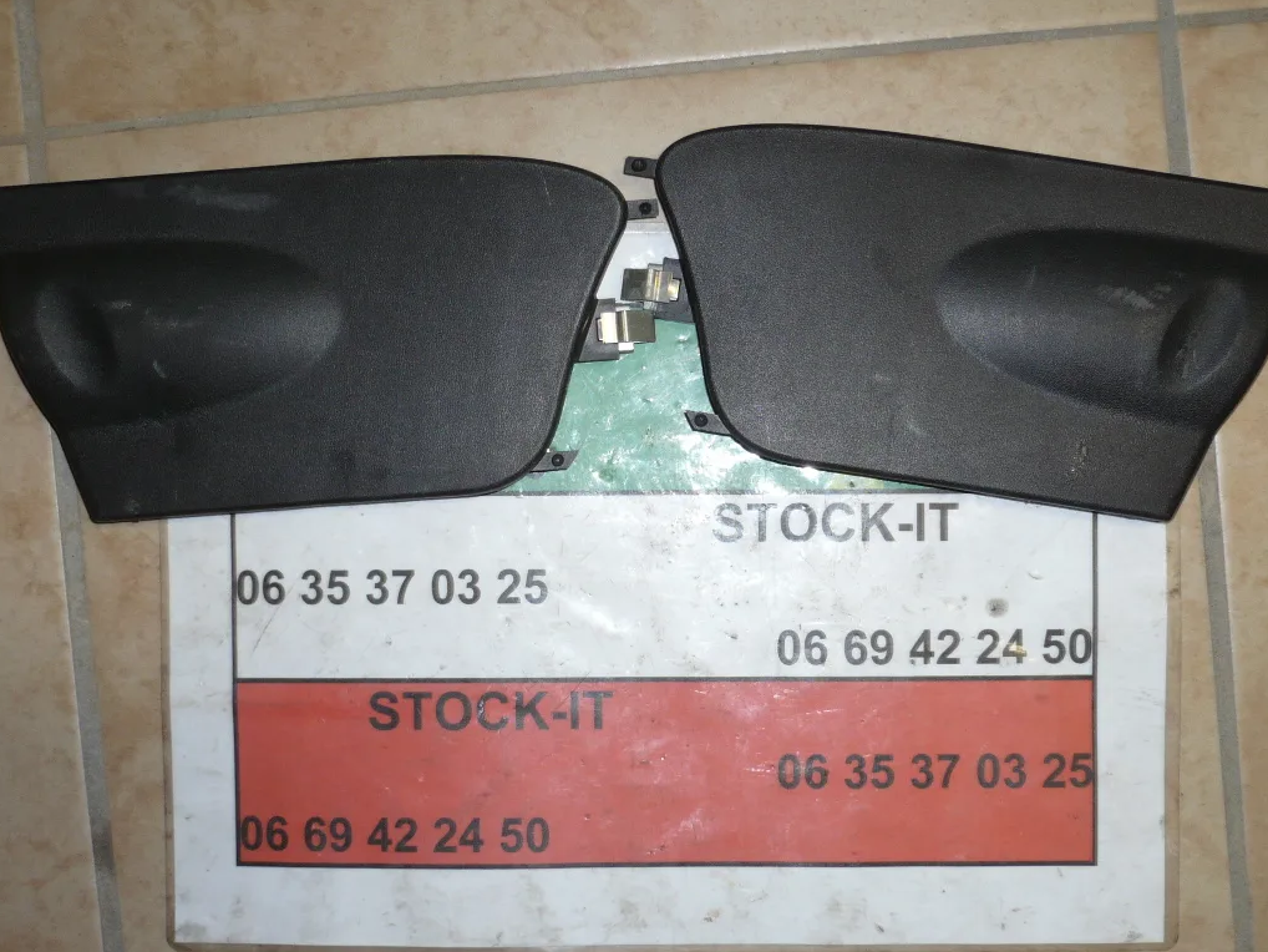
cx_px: 675
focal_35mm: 44
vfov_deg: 32.9
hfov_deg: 42.9
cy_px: 513
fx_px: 1612
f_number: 2.8
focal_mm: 5.8
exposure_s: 1/30
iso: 100
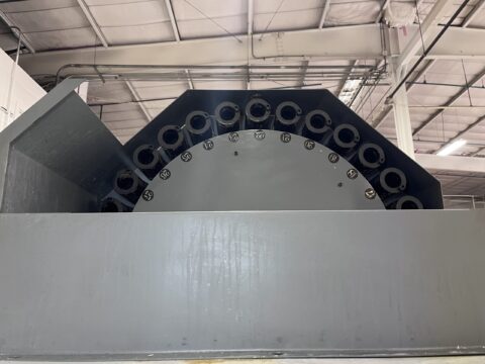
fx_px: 364
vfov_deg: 53.1
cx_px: 242
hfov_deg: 67.3
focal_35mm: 26
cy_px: 182
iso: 250
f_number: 1.6
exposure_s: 1/50
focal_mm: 5.1
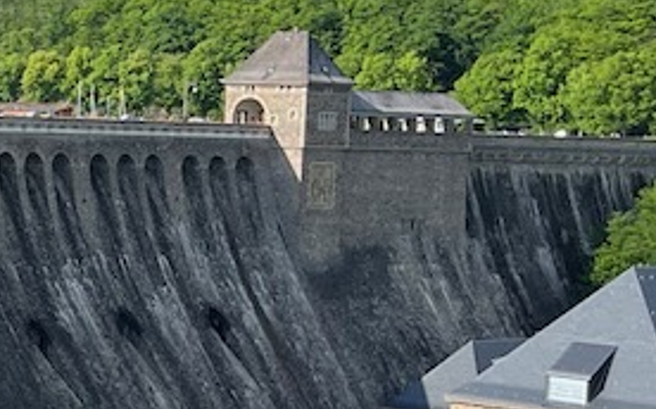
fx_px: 2287
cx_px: -371
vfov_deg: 10.2
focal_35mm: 128
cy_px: 200
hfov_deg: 15.0
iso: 50
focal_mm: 5.1
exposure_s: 1/2358
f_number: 1.6
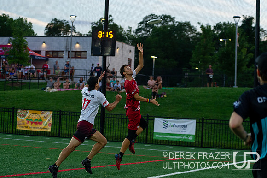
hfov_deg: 20.4
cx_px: 134
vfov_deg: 13.7
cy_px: 89
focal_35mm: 100
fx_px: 741
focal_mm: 100
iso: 2500
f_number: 4
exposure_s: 1/1000
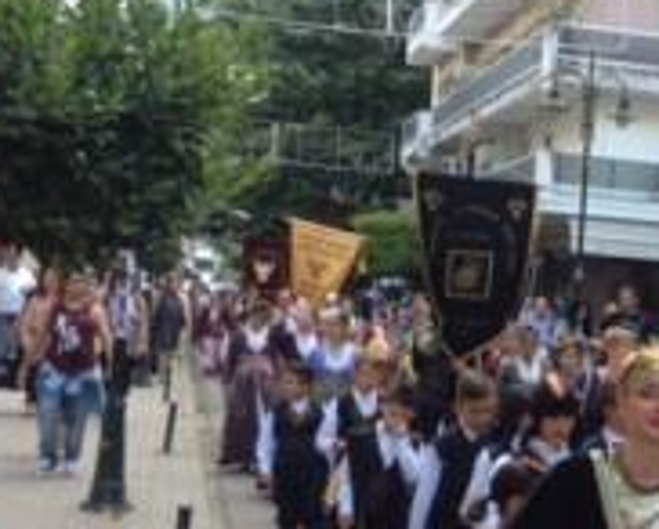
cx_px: 760
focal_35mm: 84
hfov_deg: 21.3
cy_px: 384
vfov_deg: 18.2
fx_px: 1640
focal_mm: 4.28
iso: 50
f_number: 2.4
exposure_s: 1/120
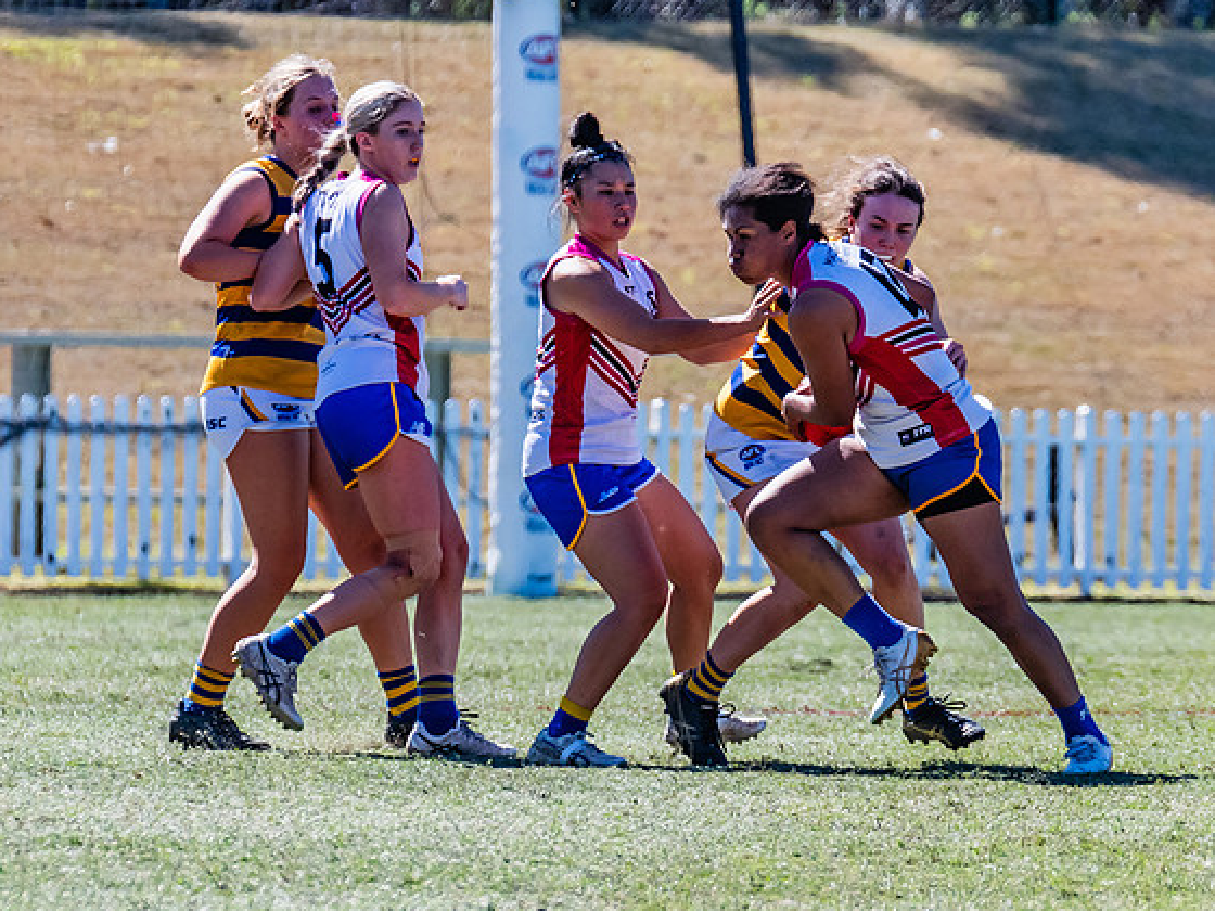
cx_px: 941
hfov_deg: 2.7
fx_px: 25412
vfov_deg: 2.1
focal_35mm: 724
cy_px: 495
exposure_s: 1/1600
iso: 800
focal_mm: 330
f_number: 8
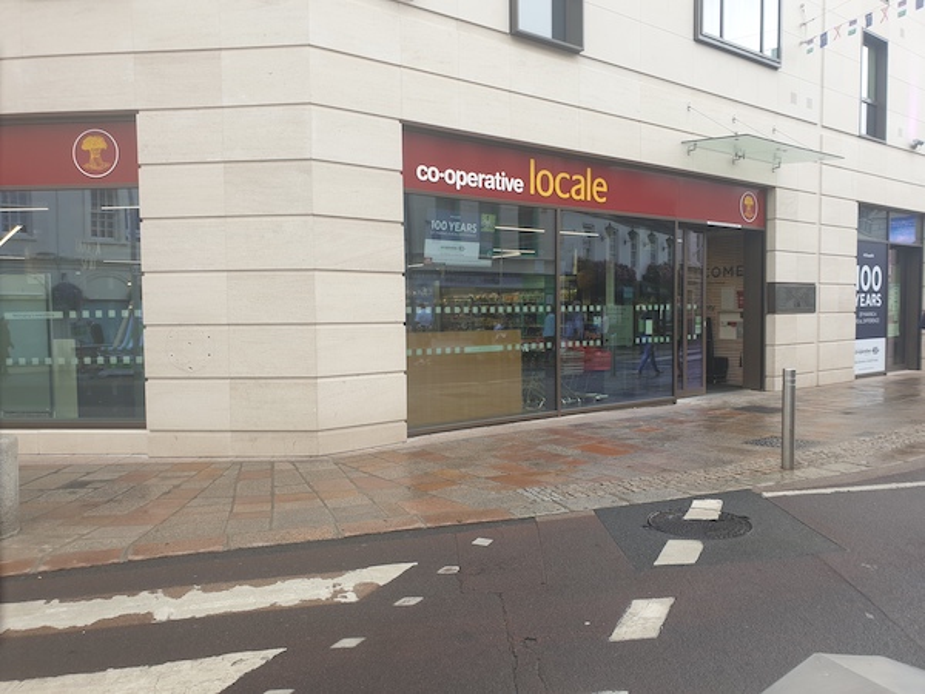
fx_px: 695
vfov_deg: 53.1
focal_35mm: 26
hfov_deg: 67.3
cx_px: 462
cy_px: 347
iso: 50
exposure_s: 1/185
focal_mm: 4.3
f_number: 2.4
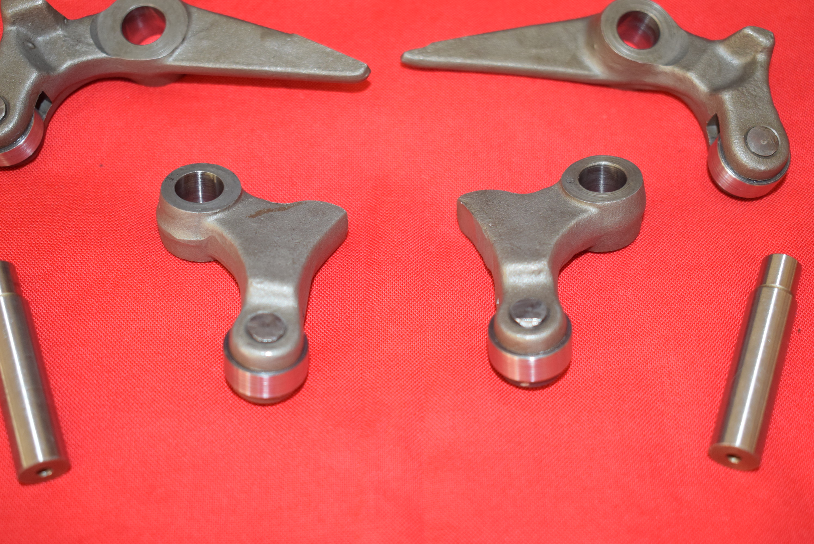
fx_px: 1290
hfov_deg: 35.0
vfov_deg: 23.8
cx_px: 407
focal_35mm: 57
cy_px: 272
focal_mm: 38
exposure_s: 1/60
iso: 800
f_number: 5
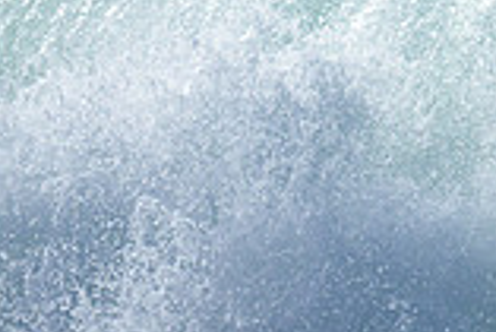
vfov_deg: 0.3
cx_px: 856
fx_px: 55795
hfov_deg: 0.5
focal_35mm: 4046
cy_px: -97
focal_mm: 800
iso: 125
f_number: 6.3
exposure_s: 1/2000
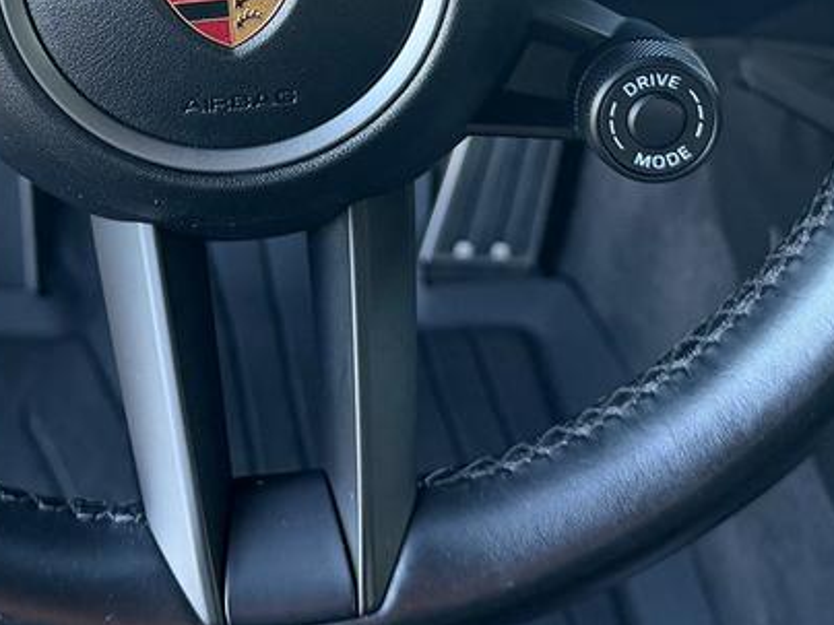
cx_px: 235
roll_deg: -1.2
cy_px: -116
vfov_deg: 18.4
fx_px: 1831
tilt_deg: -27.3
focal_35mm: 76
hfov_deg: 25.4
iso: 320
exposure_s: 1/60
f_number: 1.78
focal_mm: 6.76
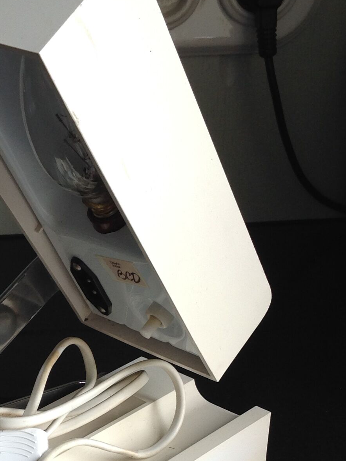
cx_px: 59
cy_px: 396
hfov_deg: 18.9
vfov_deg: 24.7
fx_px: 1026
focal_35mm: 77
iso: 64
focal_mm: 4.28
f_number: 2.4
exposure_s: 1/120
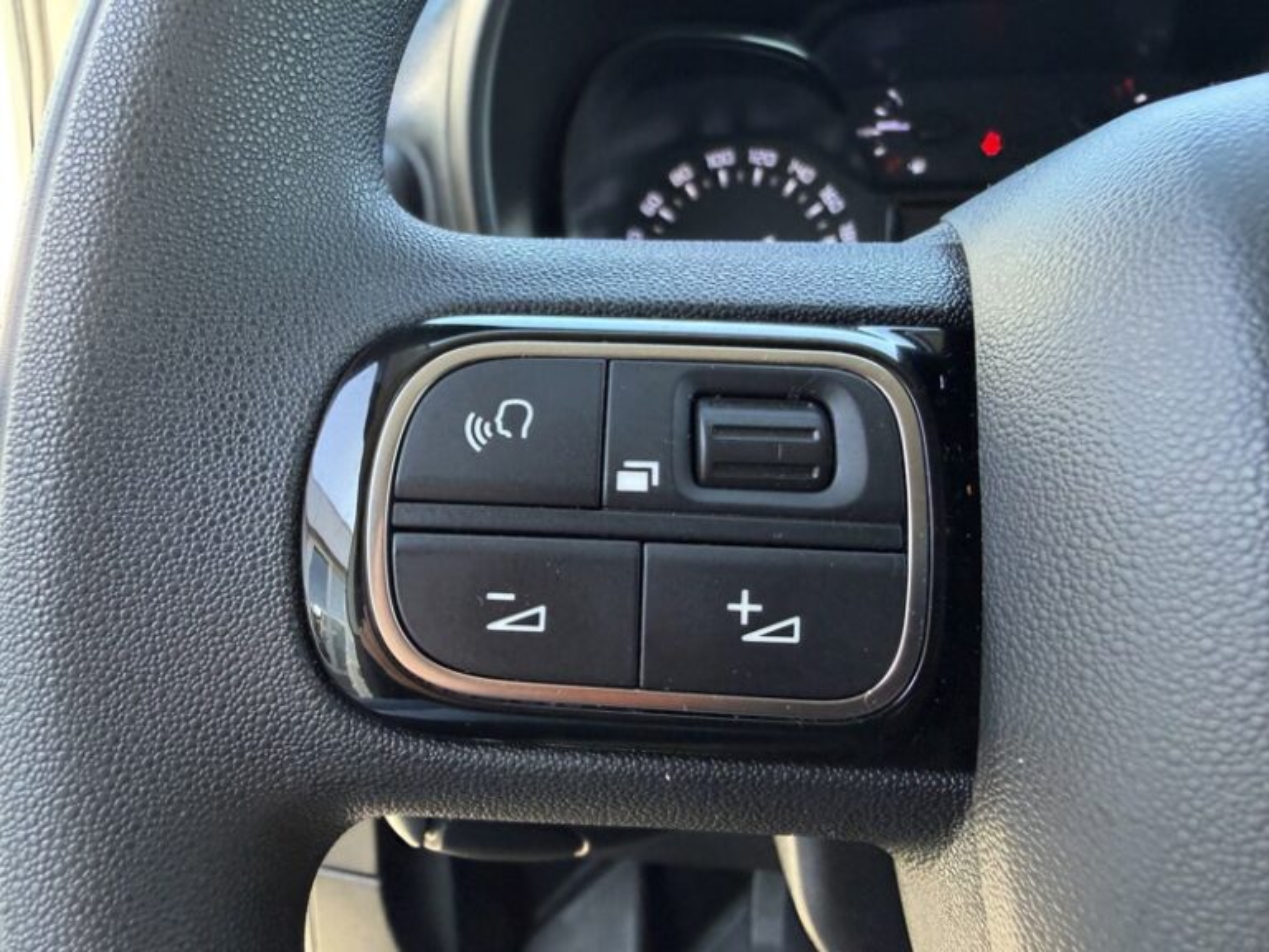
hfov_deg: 71.6
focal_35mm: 24
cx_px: 634
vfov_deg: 56.8
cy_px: 476
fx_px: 880
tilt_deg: -26.3
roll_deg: +2.4
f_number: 2.2
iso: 320
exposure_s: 1/121
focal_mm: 2.22
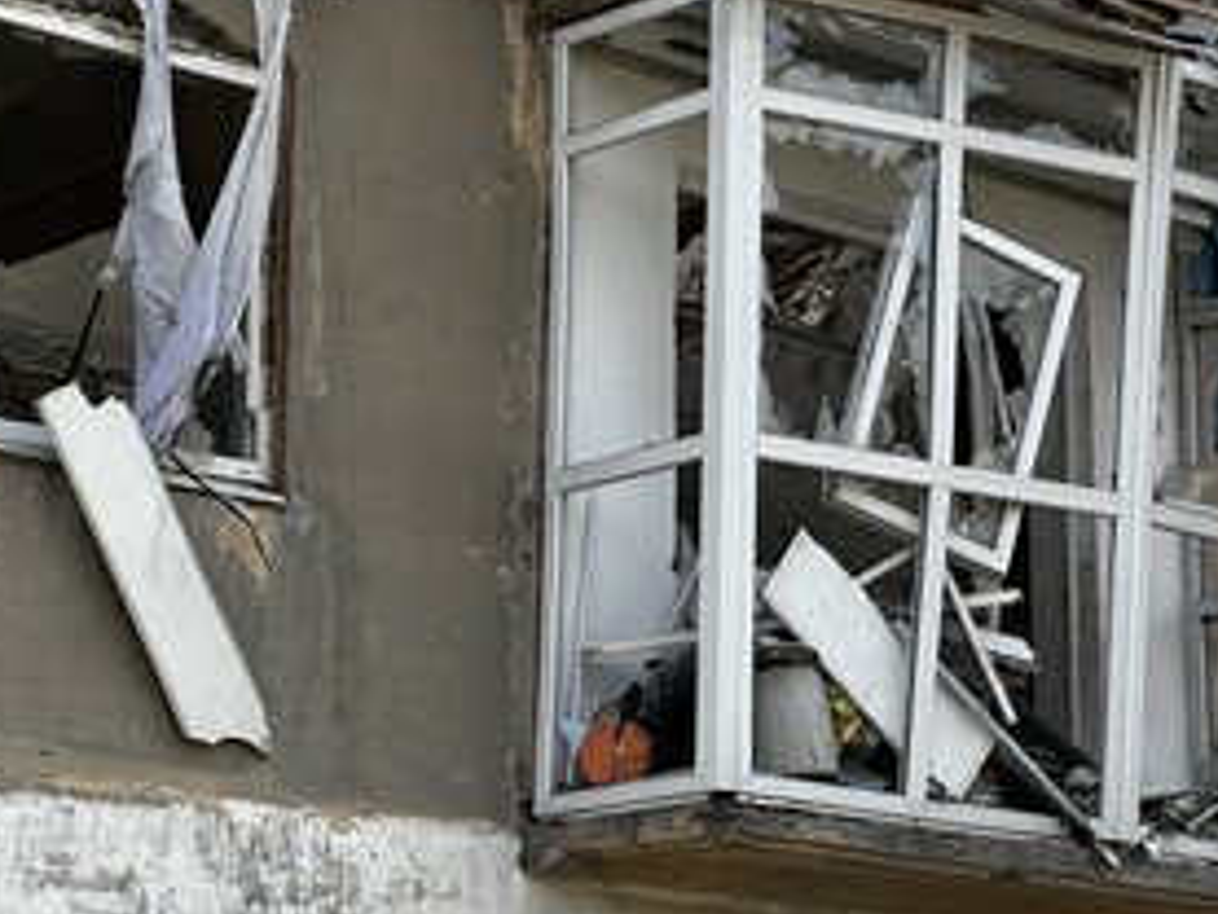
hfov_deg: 17.7
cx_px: 708
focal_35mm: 111
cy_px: 387
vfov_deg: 13.3
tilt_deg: +15.8
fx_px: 3907
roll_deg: +0.4
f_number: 2.8
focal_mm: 9
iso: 32
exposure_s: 1/246
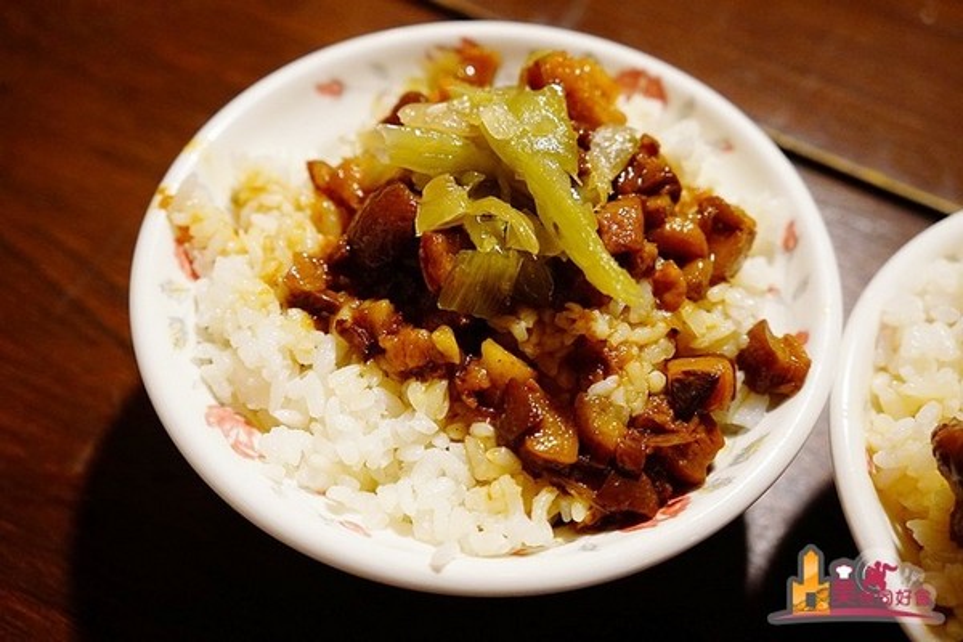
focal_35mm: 38
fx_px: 1003
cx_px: 482
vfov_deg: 35.5
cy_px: 321
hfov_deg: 51.3
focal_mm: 25
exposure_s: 1/60
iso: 3200
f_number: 4
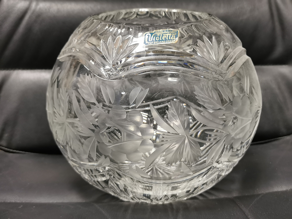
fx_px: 388
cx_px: 146
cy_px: 110
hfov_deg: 41.2
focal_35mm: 46
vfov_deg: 31.5
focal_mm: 5.58
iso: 160
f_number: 1.8
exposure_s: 1/50
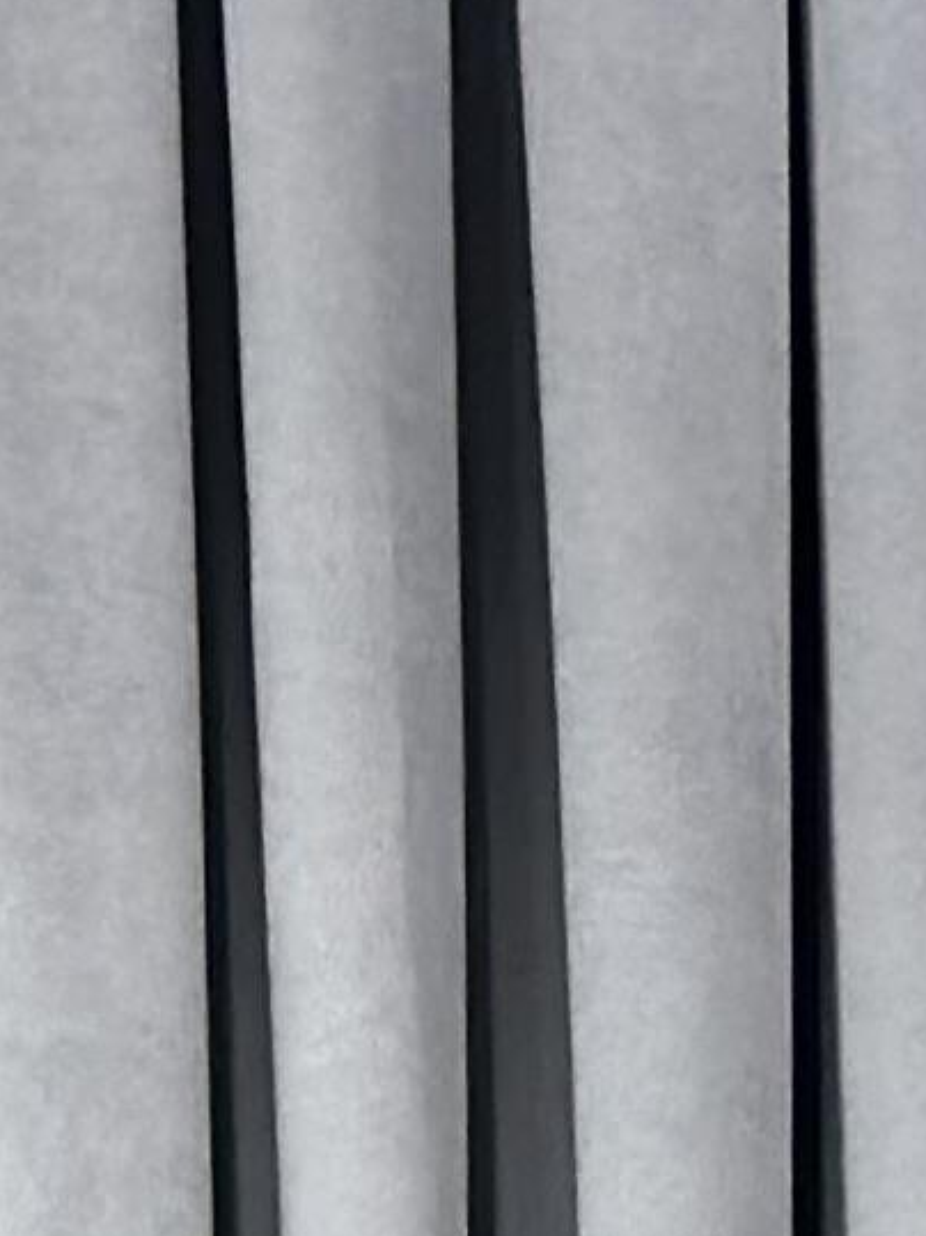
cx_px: 2031
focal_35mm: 359
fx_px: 12810
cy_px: 4387
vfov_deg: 5.1
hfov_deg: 4.1
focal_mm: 6.86
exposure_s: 1/100
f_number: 1.78
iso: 125
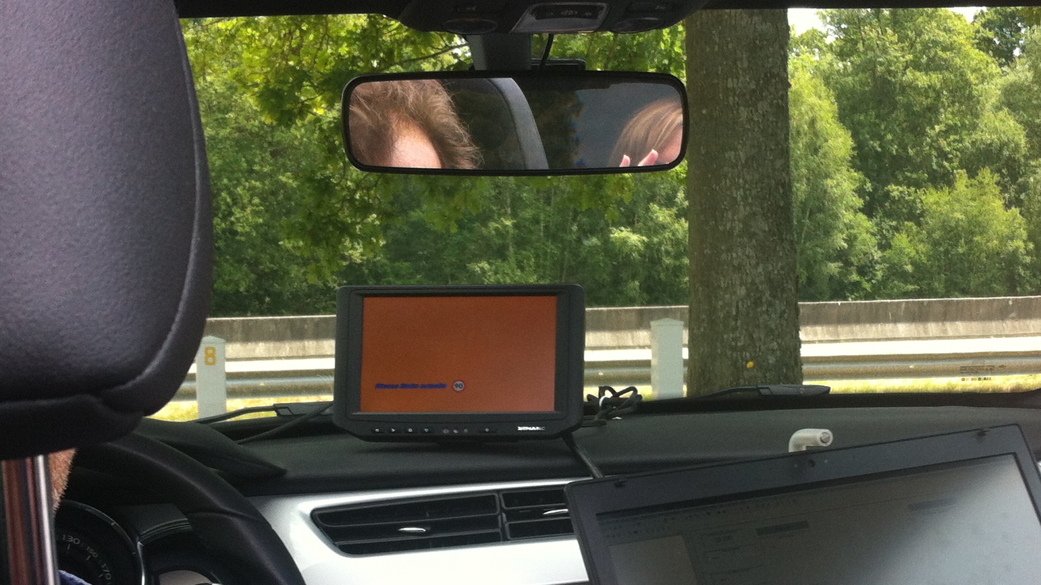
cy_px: 543
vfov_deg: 18.5
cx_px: 656
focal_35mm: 64
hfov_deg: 32.7
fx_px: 1766
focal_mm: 3.85
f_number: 2.8
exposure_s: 1/156
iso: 80
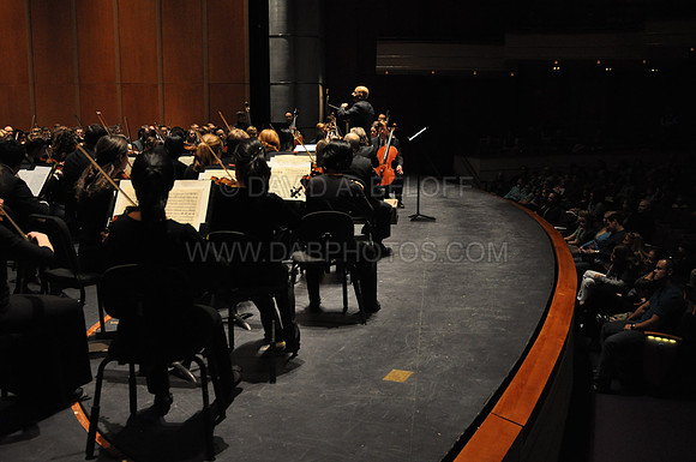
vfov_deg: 36.8
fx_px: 695
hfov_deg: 53.2
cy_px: 231
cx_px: 348
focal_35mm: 36
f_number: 2.8
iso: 1600
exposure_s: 1/250
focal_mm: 24
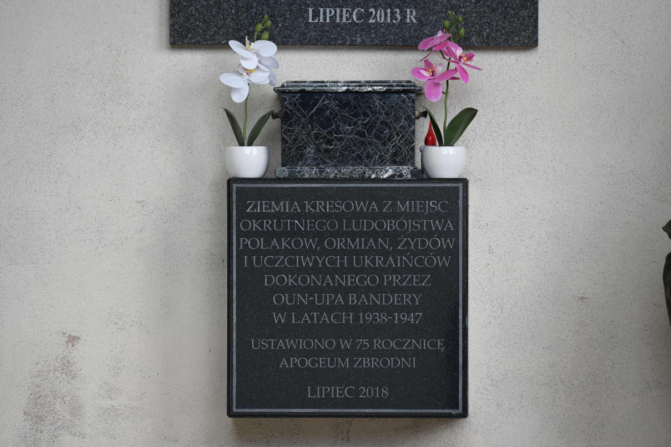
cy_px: 224
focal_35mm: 330
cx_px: 336
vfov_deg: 4.2
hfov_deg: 6.2
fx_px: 6150
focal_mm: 220
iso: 400
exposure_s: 1/160
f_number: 6
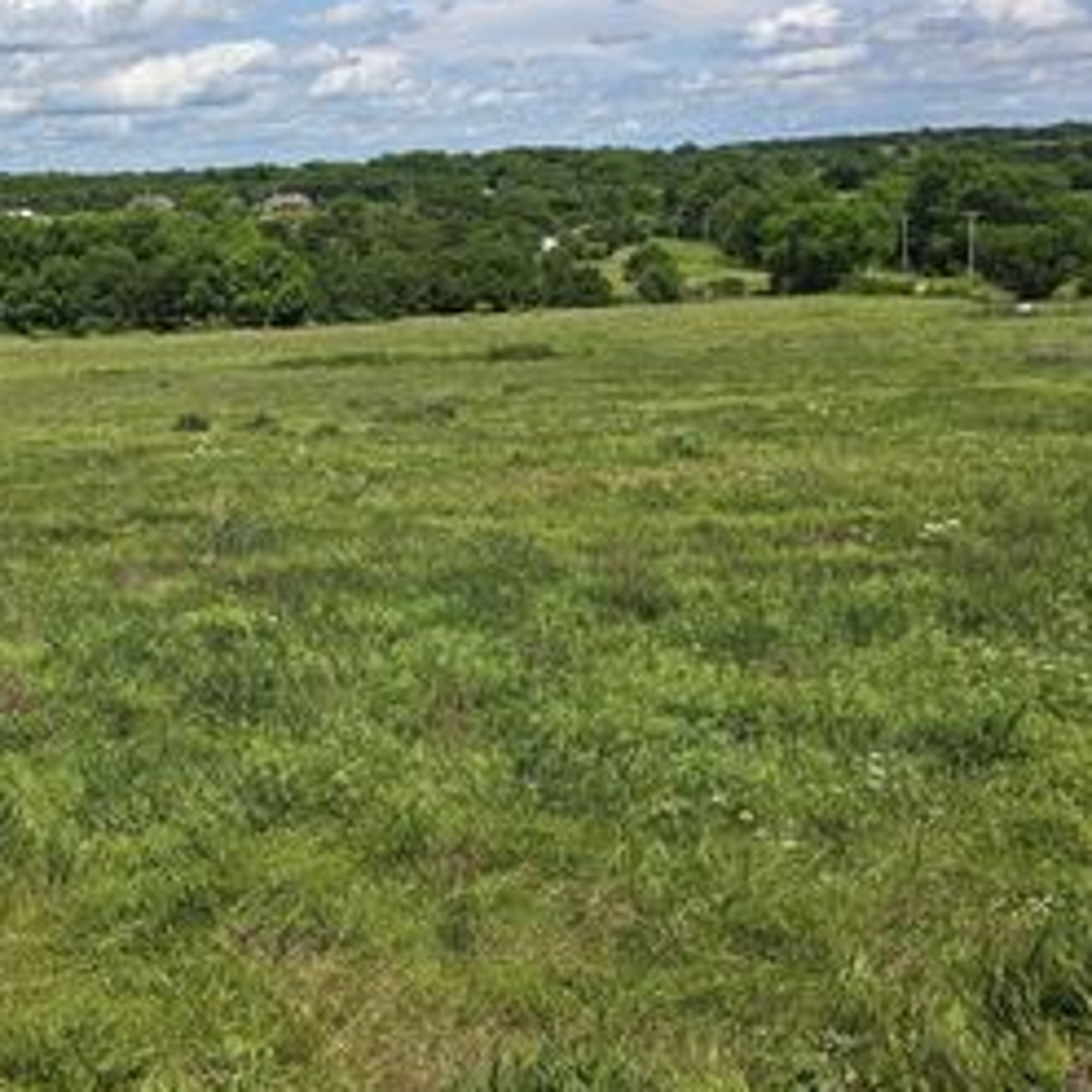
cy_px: 412
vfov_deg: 40.6
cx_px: 159
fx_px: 1463
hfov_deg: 38.7
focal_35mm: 41
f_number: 1.7
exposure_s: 1/1395
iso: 12
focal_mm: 6.3
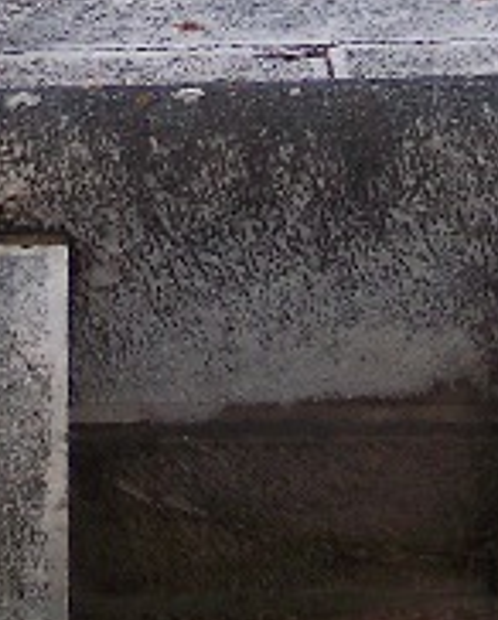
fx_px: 2998
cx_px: 171
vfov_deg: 11.4
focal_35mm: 163
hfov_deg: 9.5
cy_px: -303
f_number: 2.8
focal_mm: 8
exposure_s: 1/350
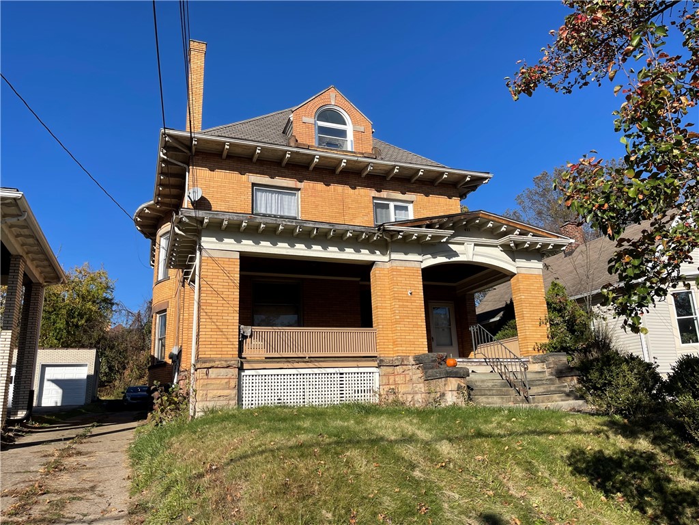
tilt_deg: +14.5
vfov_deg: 53.1
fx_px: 525
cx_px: 350
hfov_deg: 67.3
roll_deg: +1.7
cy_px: 262
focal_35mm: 26
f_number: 1.6
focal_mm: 5.1
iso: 32
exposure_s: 1/3559
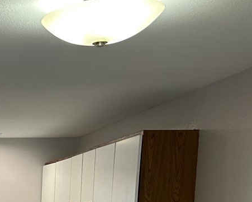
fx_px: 671
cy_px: 276
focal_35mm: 90
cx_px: -182
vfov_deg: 16.0
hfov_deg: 17.7
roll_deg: -0.4
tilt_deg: -6.2
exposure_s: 1/120
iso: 80
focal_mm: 5.7
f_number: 1.5
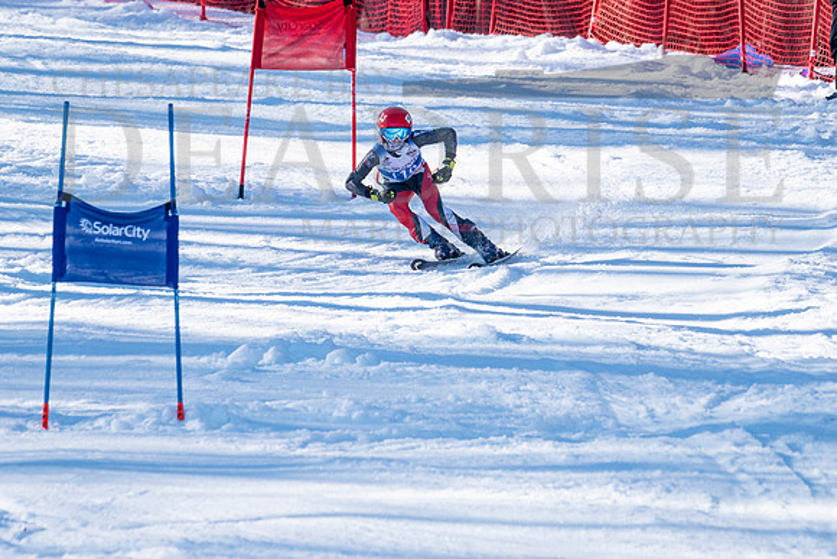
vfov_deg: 1.9
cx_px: 435
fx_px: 17216
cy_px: 267
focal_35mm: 740
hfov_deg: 2.8
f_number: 8
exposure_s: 1/2000
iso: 800
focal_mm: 560
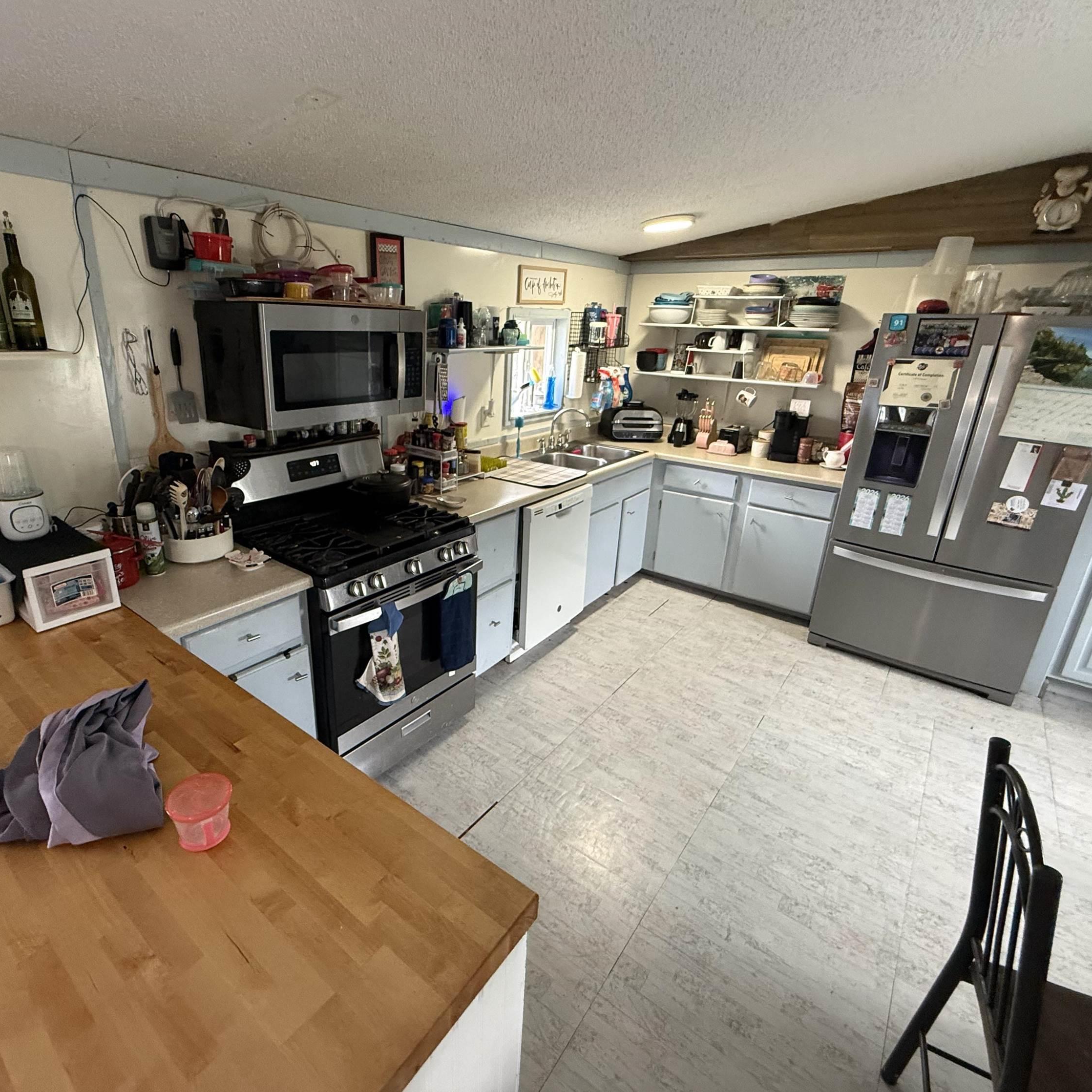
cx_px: 475
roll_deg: -1.5
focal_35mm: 17
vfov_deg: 83.9
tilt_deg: -18.1
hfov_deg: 83.5
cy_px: 531
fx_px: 607
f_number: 2.2
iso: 320
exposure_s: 1/61
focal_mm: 2.22
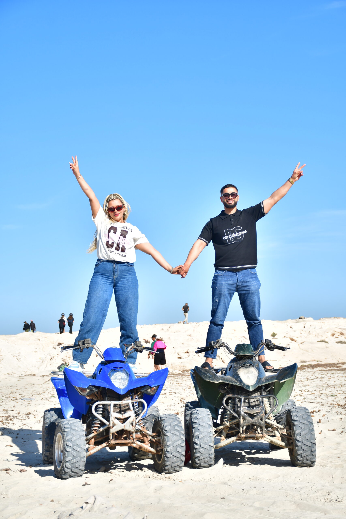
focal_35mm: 63
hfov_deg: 21.6
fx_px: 908
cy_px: 260
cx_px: 173
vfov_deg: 31.9
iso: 100
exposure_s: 1/800
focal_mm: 42
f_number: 4.5
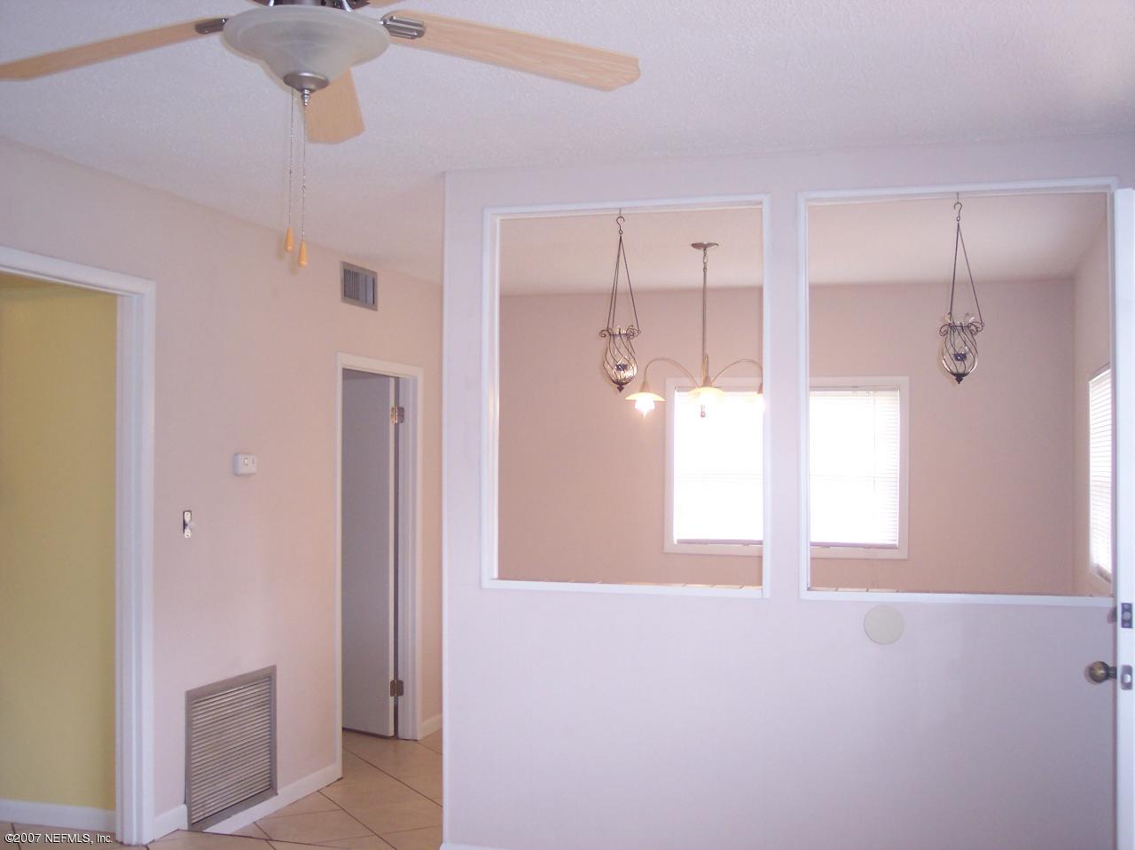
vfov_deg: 37.7
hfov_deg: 49.0
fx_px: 1245
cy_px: 425
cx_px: 568
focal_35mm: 38
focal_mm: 8
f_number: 2.8
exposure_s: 1/45
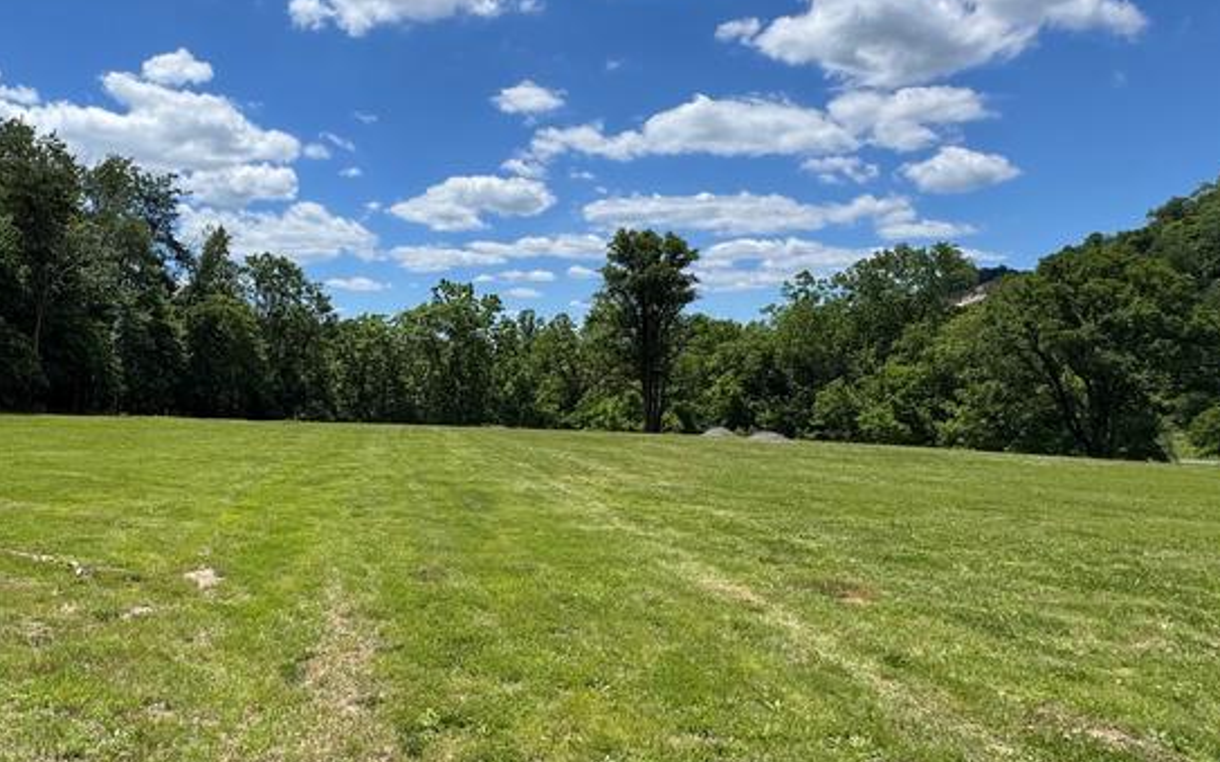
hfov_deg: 64.5
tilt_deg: +1.1
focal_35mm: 28
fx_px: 931
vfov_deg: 44.4
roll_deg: +0.0
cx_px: 391
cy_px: 339
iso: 50
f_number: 2.2
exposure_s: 1/2674
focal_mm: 2.22
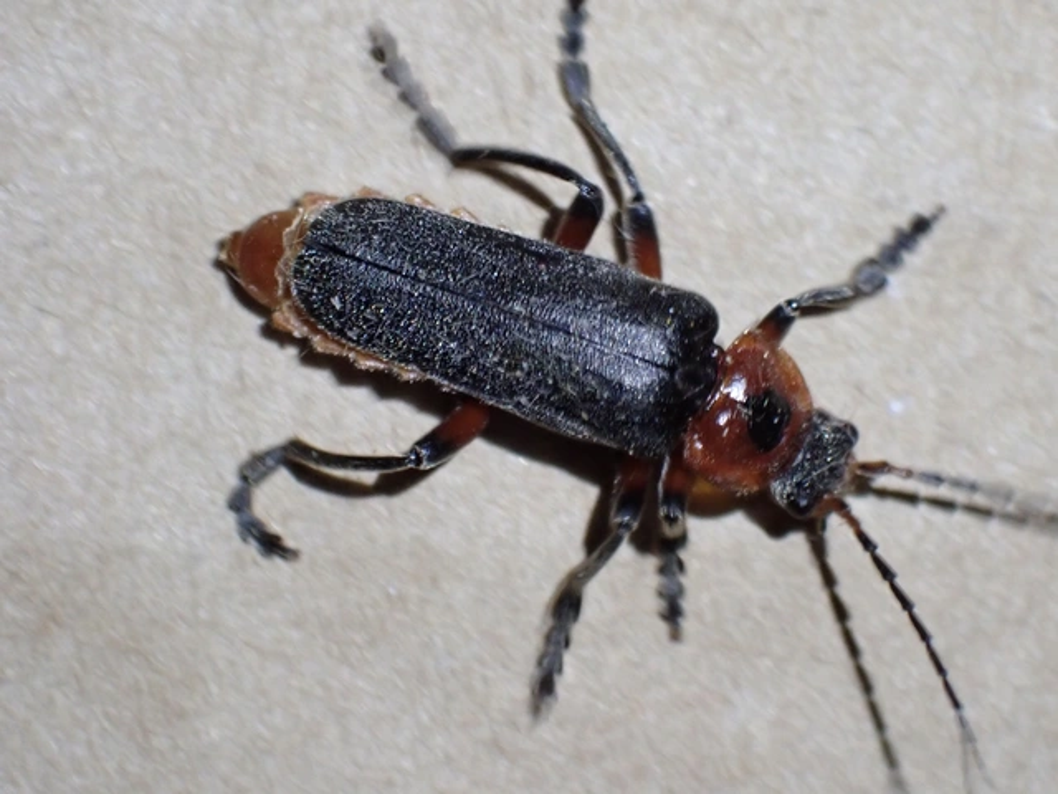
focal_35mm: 100
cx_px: 529
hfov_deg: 19.6
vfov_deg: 14.8
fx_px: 3056
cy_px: 397
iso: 500
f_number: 4.9
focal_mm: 18
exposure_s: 1/40
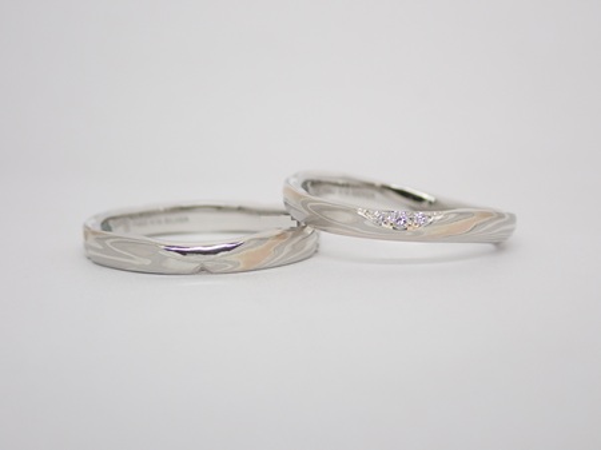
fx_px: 1336
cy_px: 225
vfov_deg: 19.1
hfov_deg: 25.3
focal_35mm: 77
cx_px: 300
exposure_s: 1/100
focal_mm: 13.65
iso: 200
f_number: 4.1
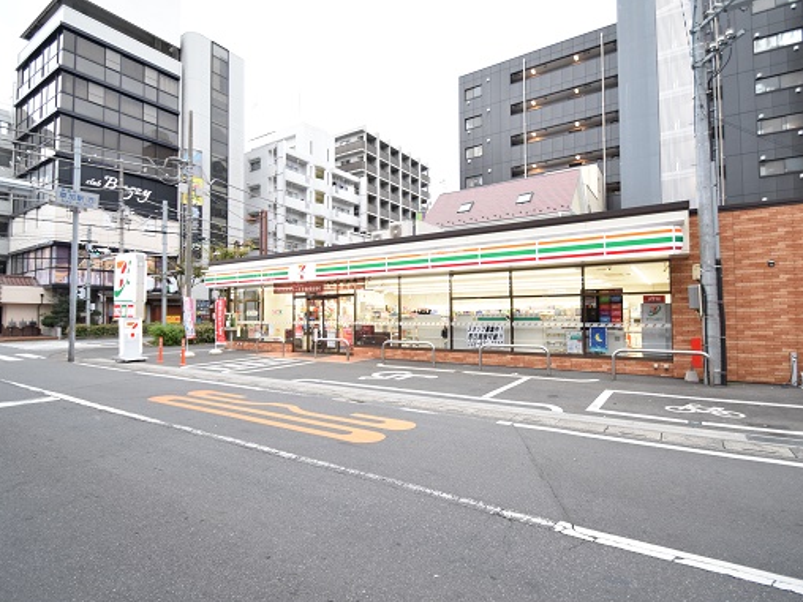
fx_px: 394
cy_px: 308
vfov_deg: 74.7
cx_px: 396
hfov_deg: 91.0
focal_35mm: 17
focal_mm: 10
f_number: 5
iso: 1600
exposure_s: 1/100
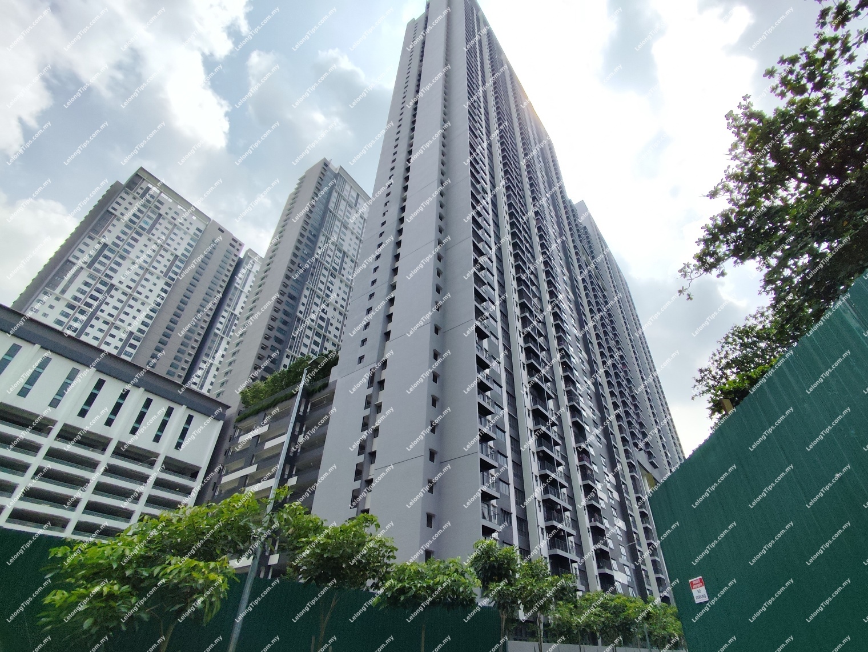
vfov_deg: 78.1
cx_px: 434
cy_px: 326
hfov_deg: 94.5
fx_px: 401
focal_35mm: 16
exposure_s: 1/2889
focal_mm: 1.65
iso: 50
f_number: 2.2
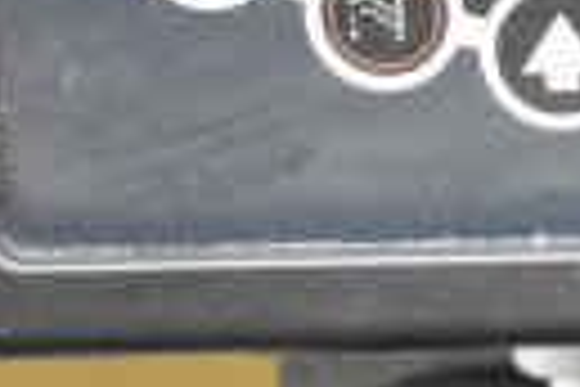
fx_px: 3882
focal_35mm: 241
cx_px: 1353
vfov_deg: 5.7
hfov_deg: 8.0
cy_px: -160
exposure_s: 1/50
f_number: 4.5
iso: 3200
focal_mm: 34
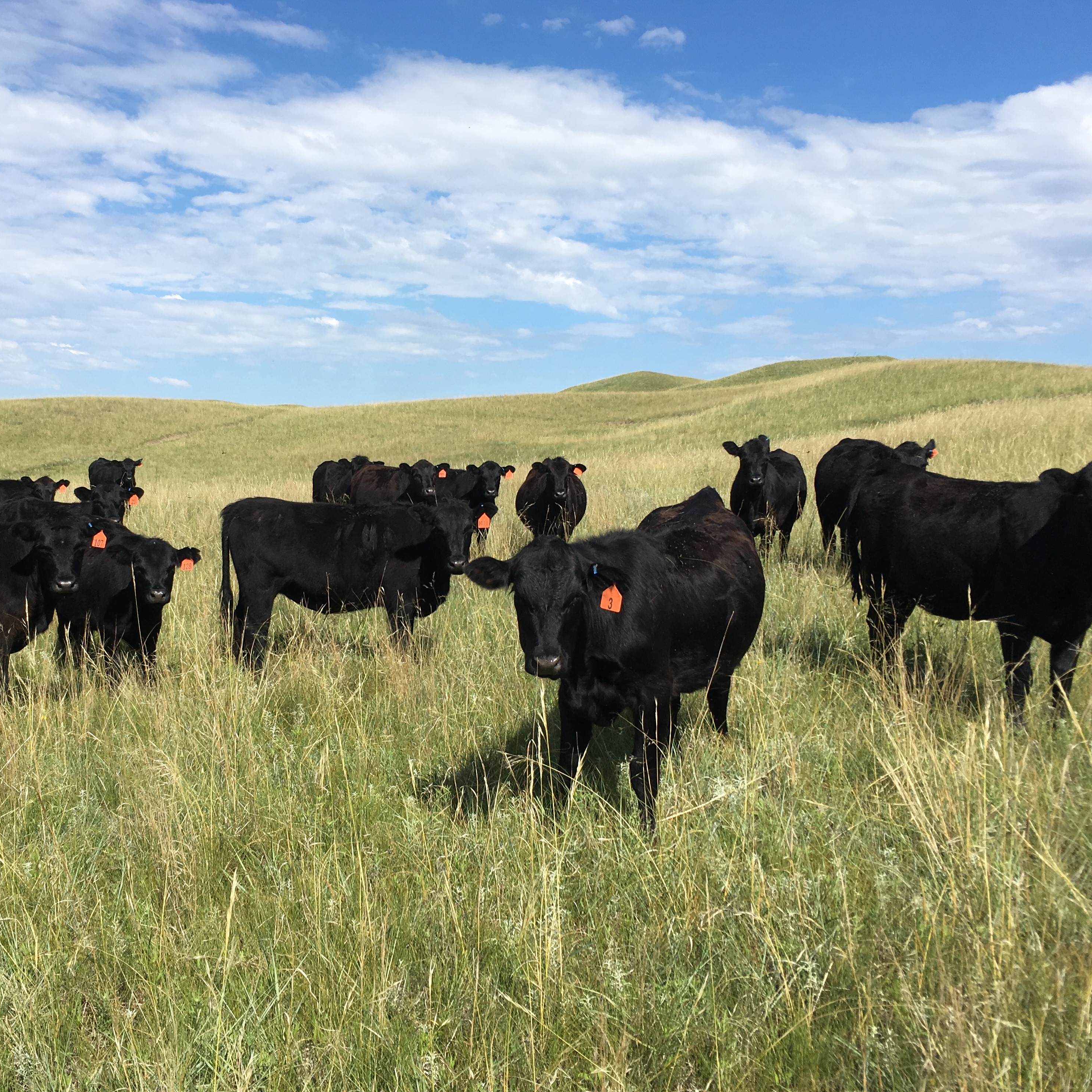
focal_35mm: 35
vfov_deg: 47.2
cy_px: 535
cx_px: 400
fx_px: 1249
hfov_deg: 46.7
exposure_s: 1/1876
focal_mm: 4.15
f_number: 2.2
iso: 25
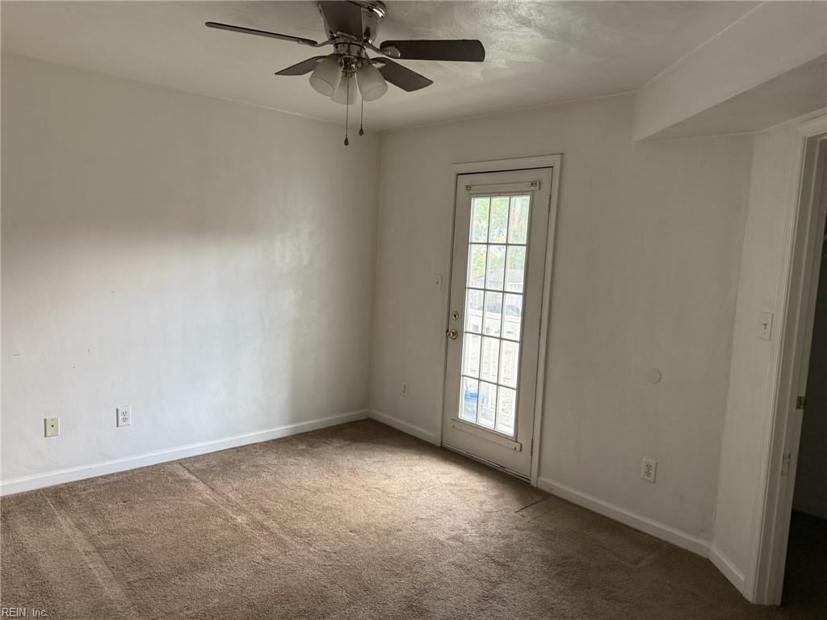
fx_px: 573
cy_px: 310
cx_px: 414
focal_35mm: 24
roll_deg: -2.7
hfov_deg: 71.6
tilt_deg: -4.2
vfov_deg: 56.8
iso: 250
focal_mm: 6.76
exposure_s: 1/60
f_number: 1.78
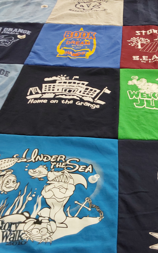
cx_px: 118
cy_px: 127
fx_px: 276
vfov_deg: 49.3
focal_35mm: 40
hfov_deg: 31.4
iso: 160
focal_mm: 2.91
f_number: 1.9
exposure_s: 1/60
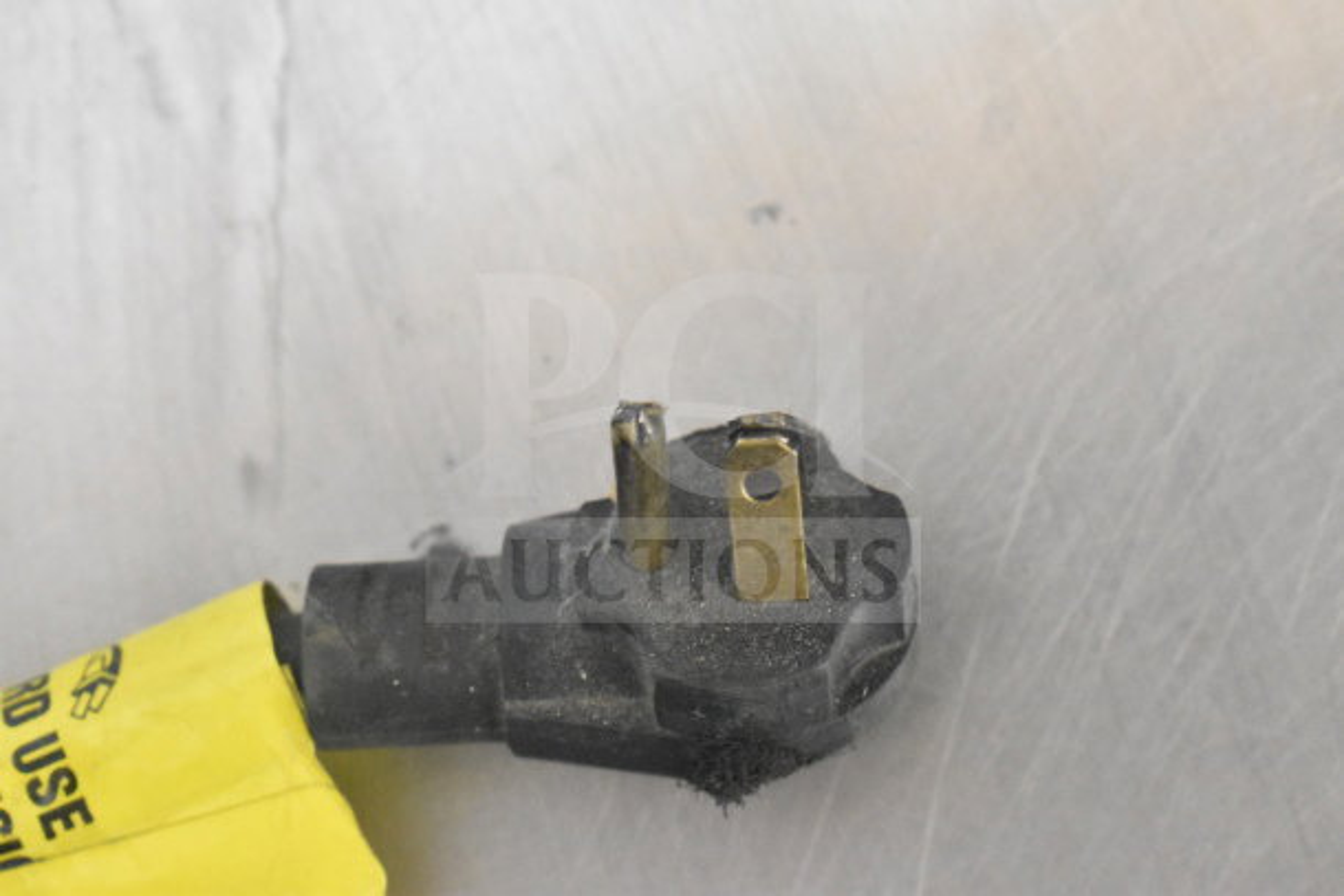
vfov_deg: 16.6
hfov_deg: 24.6
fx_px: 3081
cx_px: 672
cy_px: 448
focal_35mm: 82
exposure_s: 1/100
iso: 12800
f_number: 5.6
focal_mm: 55
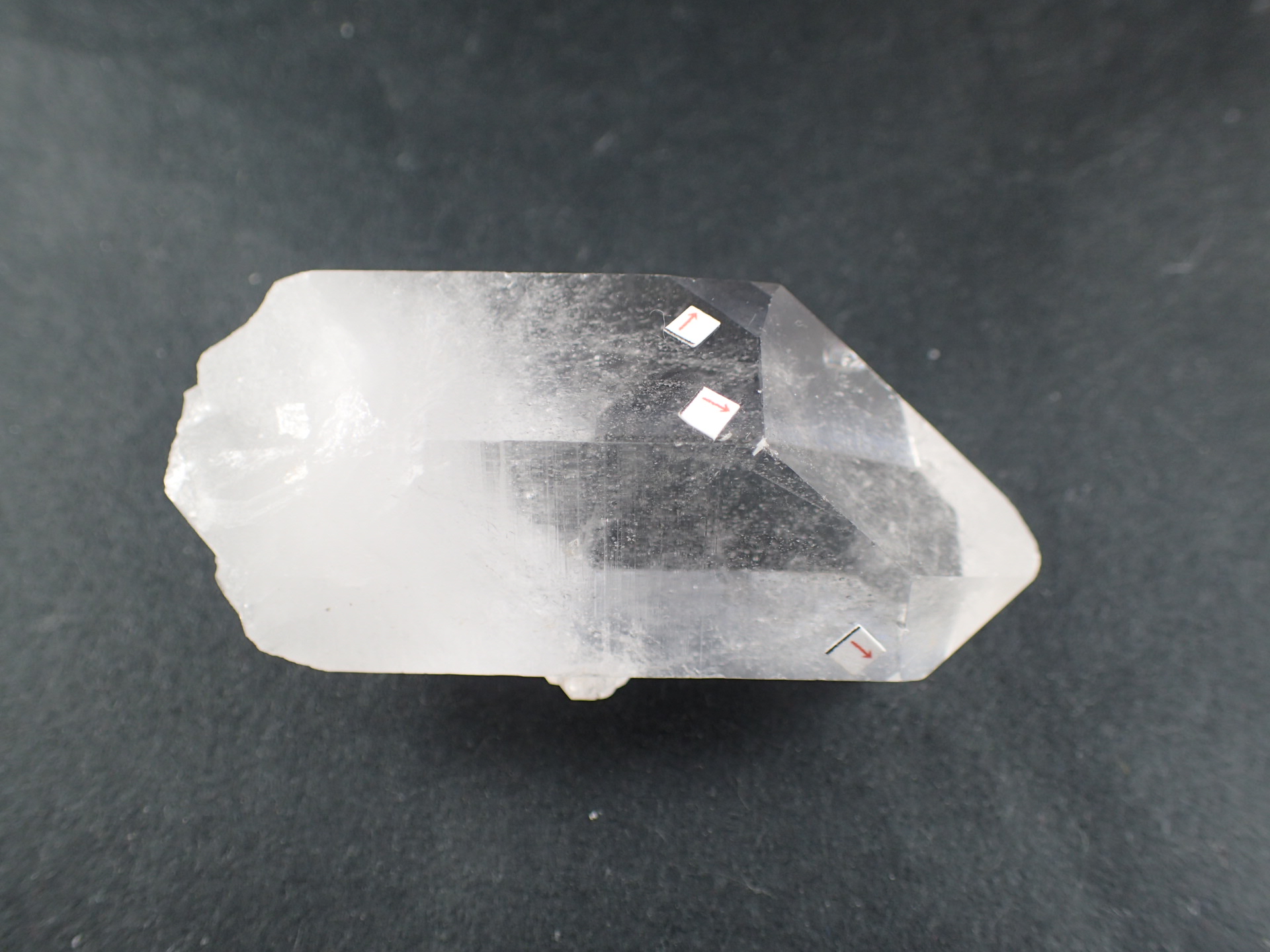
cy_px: 476
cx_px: 635
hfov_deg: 60.0
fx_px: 1101
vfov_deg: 46.8
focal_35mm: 30
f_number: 2.3
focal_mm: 5.5
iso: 100
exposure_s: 1/125
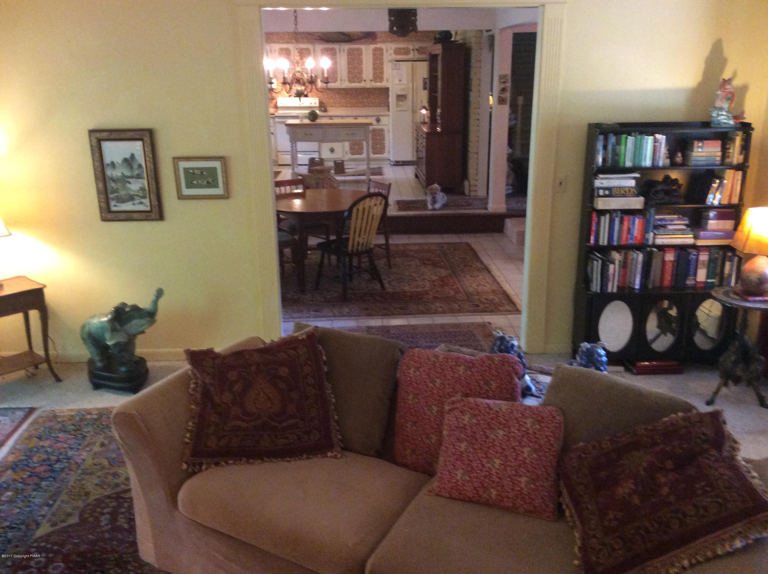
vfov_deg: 44.1
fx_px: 709
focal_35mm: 32
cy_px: 287
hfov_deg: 56.9
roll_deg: +0.9
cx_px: 384
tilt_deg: -18.7
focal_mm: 3.3
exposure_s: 1/20
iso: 250
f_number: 2.4
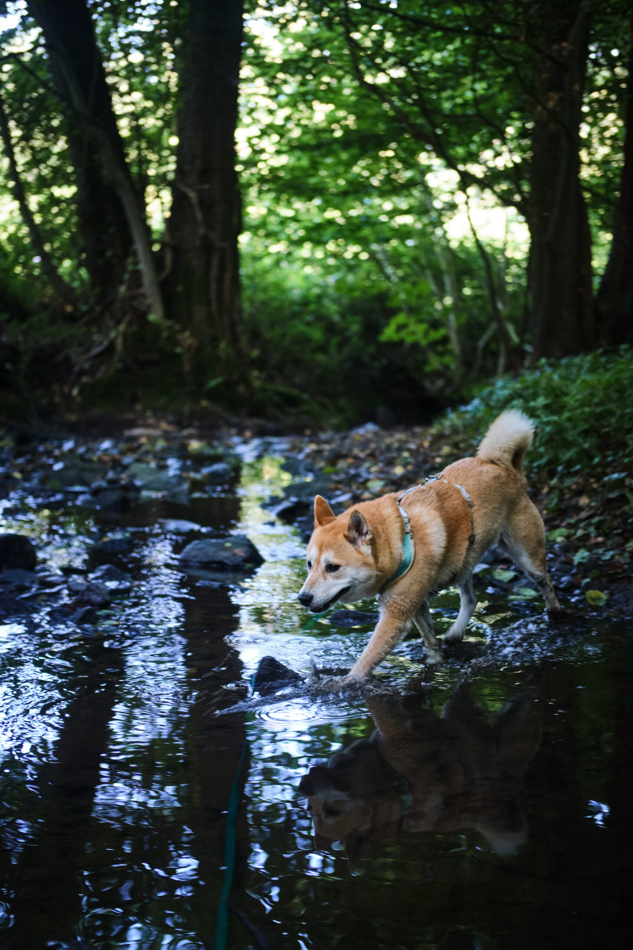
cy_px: 475
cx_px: 316
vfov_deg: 37.5
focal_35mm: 53
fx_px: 1398
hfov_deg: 25.5
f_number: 2
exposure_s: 1/125
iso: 1000
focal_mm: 35
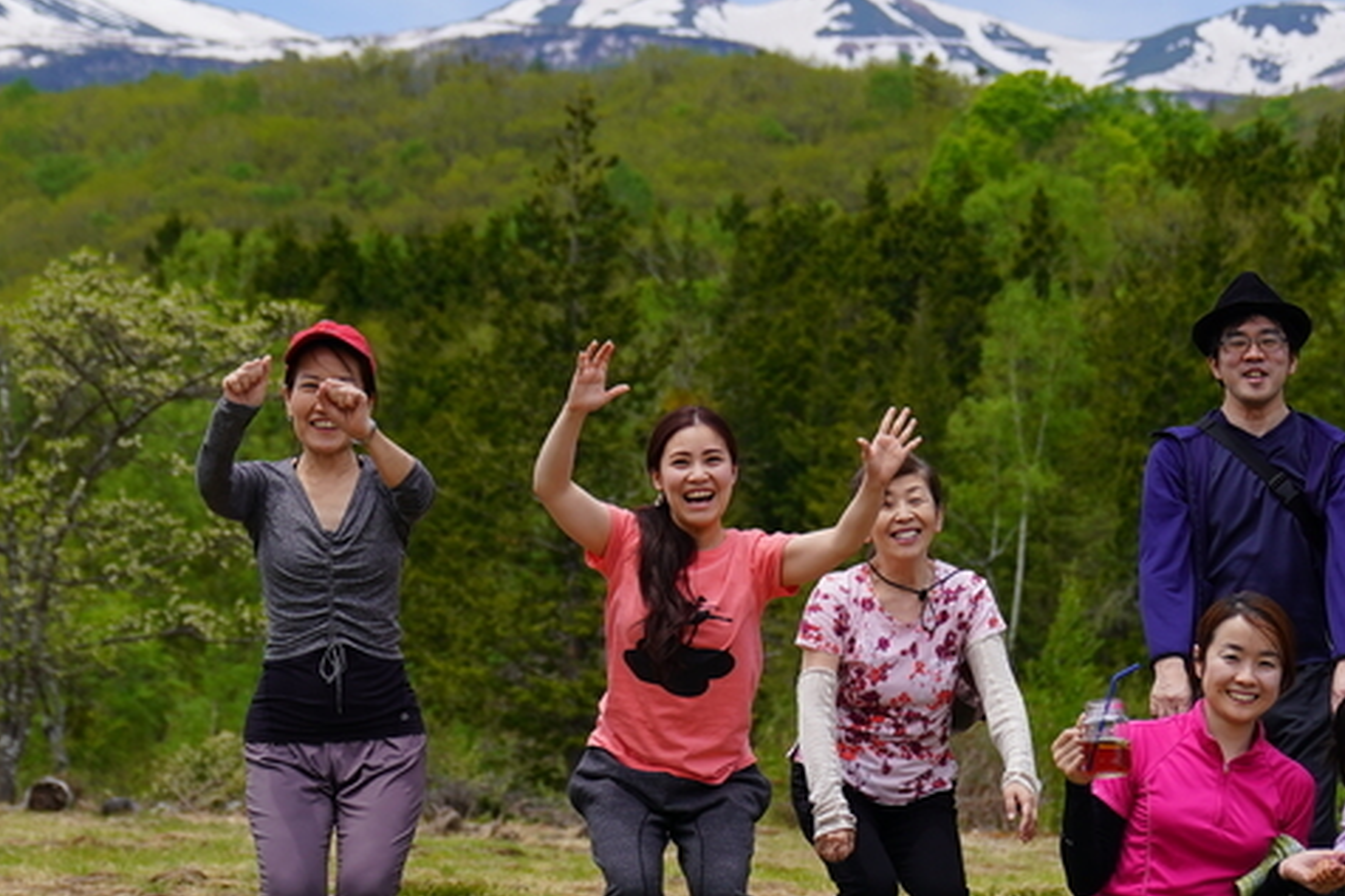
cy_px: 345
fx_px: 4145
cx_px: 828
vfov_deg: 12.3
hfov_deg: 18.4
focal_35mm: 111
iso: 100
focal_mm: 44
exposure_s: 1/2000
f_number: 2.8
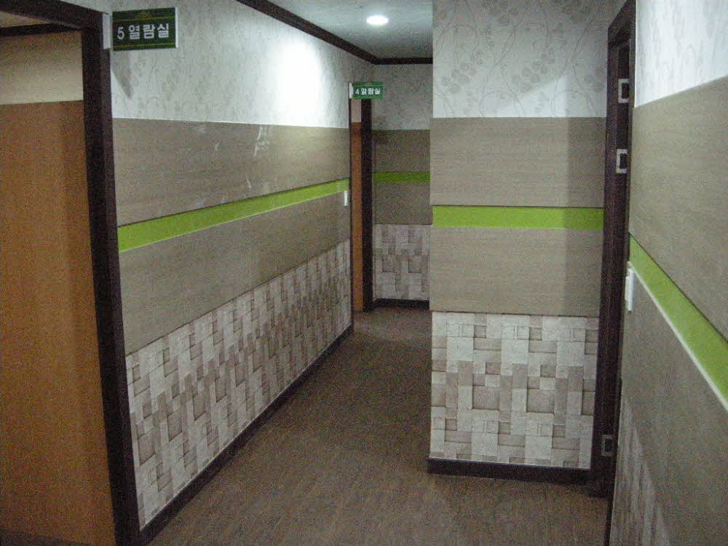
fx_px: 736
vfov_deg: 40.7
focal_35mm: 35
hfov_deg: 52.6
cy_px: 273
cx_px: 364
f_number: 2.7
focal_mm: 7.5
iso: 1600
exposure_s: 1/68.6
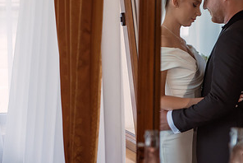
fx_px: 635
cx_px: 38
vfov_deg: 14.5
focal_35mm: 94
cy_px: 31
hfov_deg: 21.3
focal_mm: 48
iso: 800
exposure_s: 1/320
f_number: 2.8
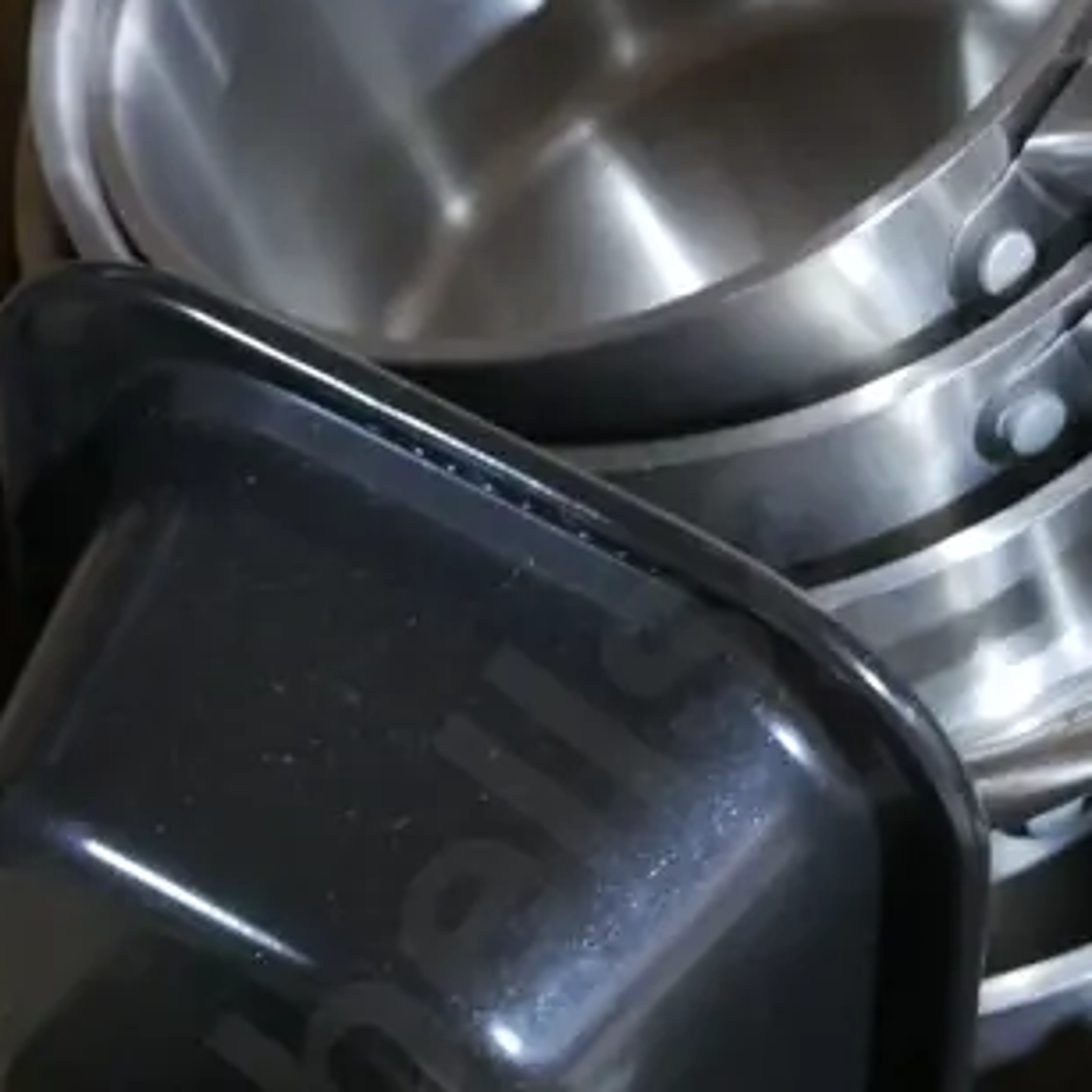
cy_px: 352
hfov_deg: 10.6
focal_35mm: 165
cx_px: 909
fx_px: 5889
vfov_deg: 10.6
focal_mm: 28
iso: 3200
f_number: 5.3
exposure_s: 1/40
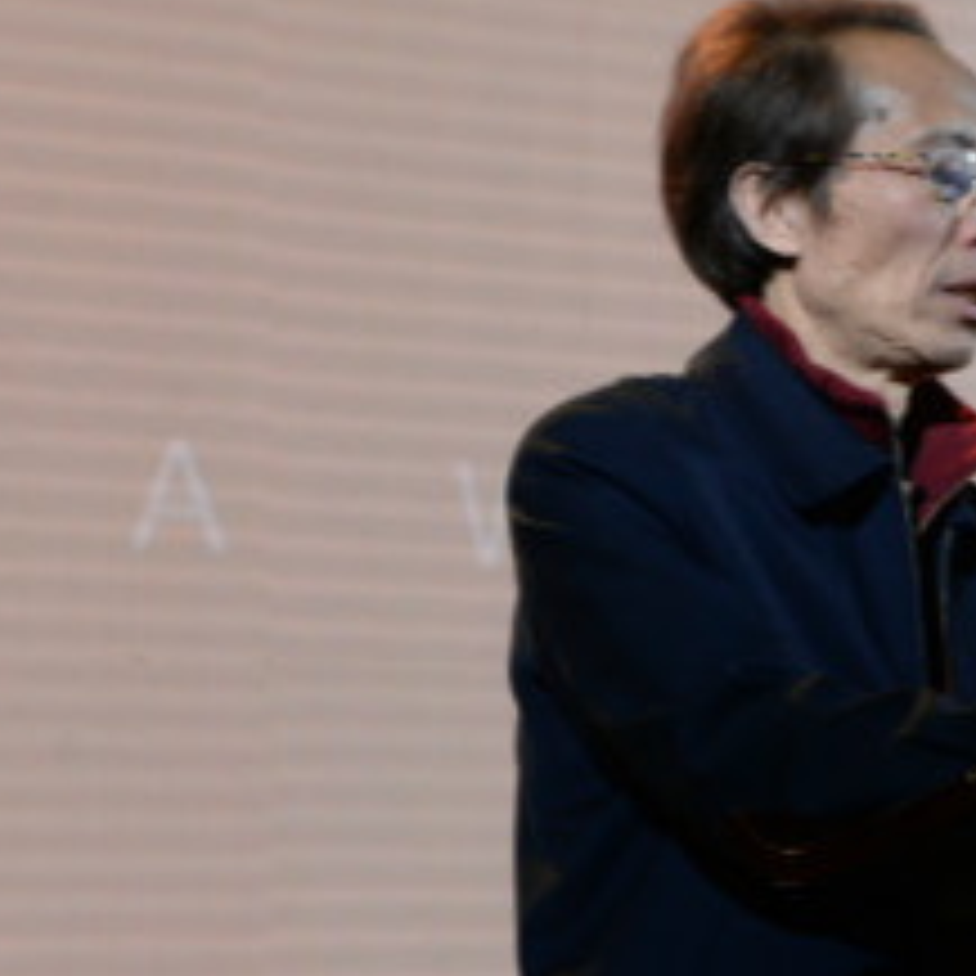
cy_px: 567
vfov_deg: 12.0
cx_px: 1124
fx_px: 4625
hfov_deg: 11.8
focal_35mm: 145
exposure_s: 1/160
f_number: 7.1
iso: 400
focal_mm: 56
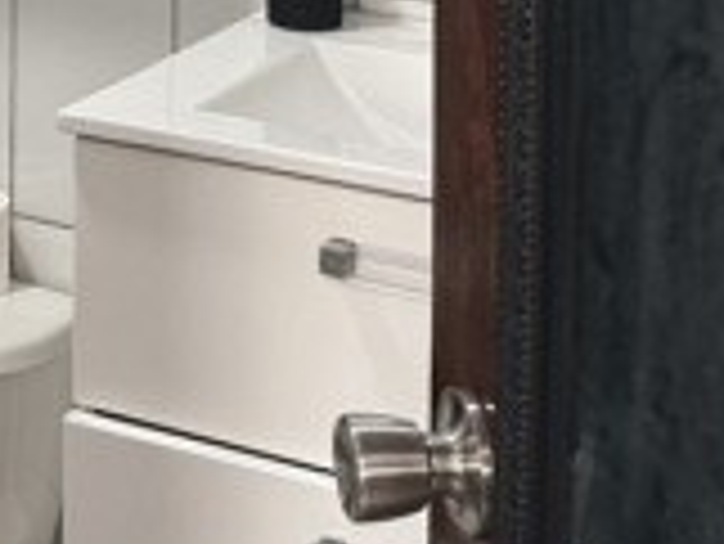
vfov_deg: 15.3
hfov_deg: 21.7
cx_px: 0
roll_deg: +0.5
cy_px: -351
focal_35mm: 87
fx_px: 1821
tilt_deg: -1.6
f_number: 1.78
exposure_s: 1/60
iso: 320
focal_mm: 6.76
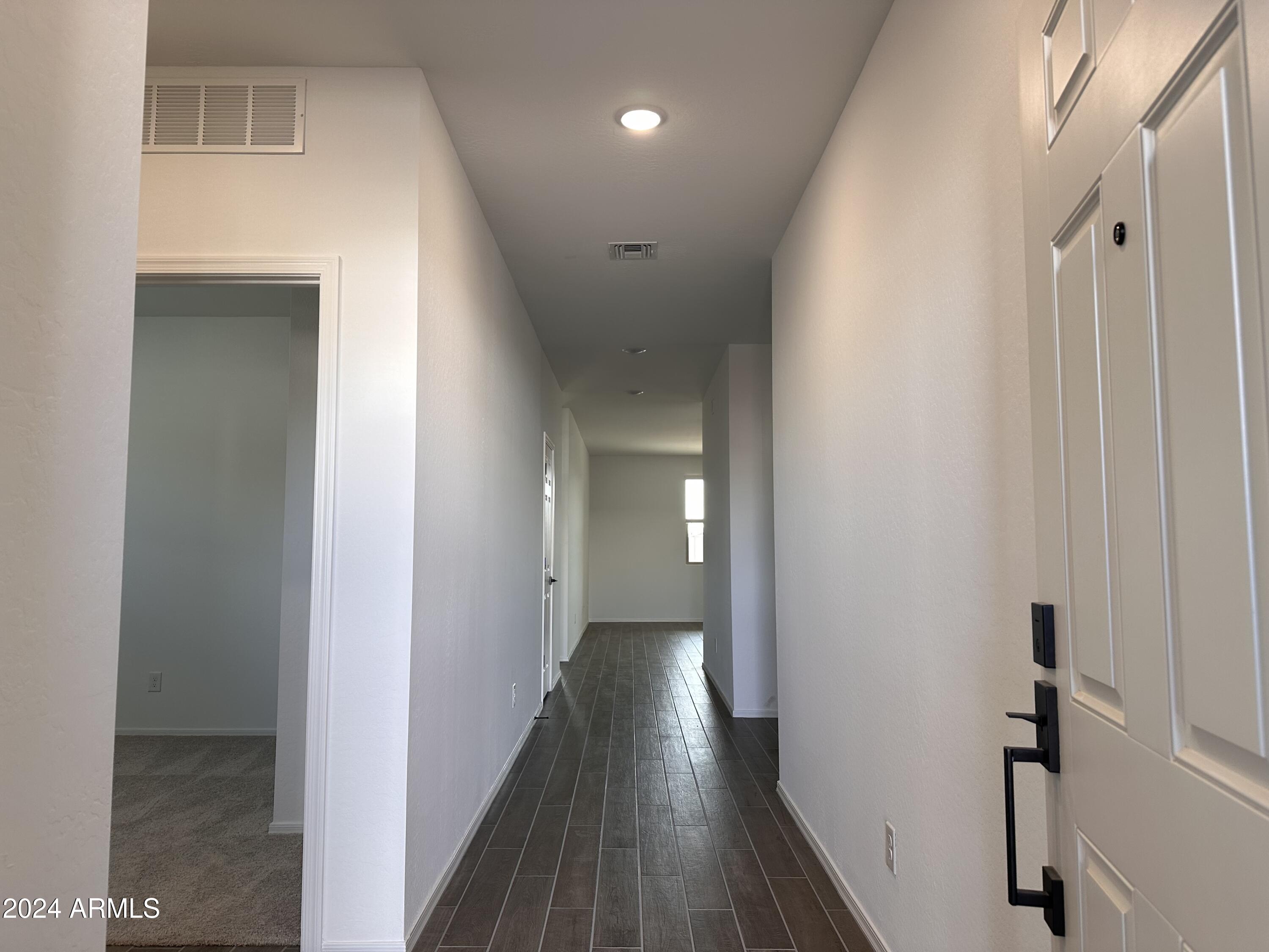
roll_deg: +0.0
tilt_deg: +4.5
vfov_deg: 56.8
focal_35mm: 24
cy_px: 476
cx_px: 634
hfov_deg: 71.6
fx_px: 880
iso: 100
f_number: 1.78
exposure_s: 1/120
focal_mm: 6.86
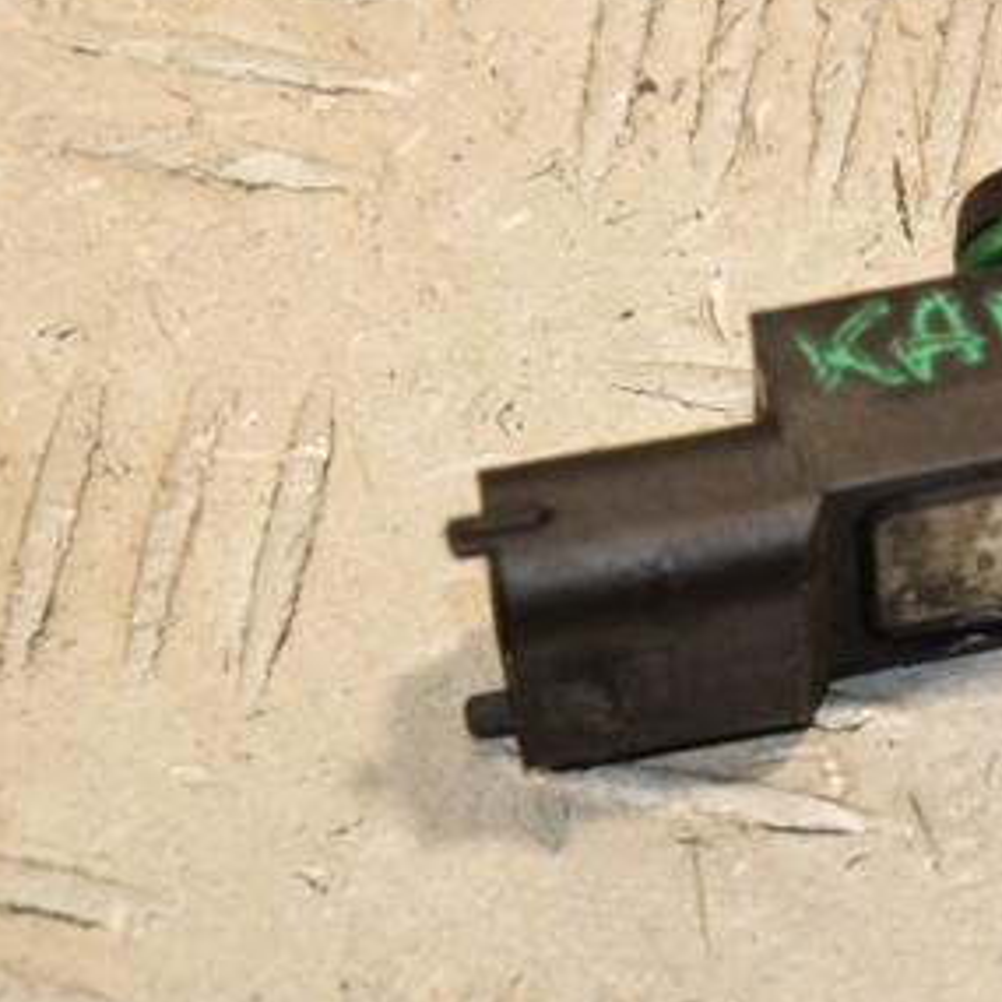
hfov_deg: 6.2
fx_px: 9232
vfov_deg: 6.2
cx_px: 963
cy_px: 510
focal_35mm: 282
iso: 800
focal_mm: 105
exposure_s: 1/200
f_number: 8
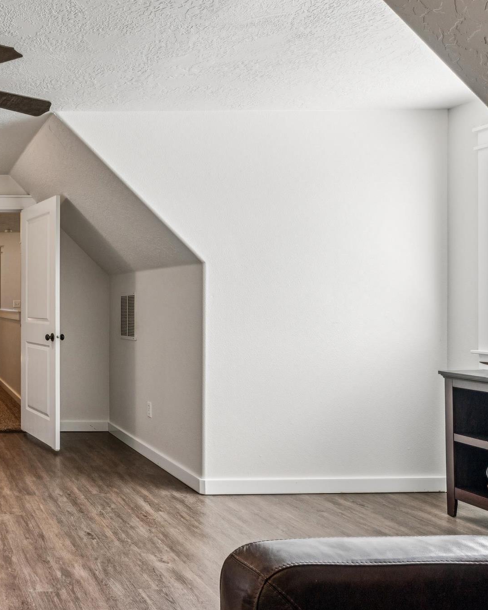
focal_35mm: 33
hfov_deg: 35.5
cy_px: 303
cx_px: -85
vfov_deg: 53.5
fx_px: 605
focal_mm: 15.7
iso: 400
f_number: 13
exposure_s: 1/13
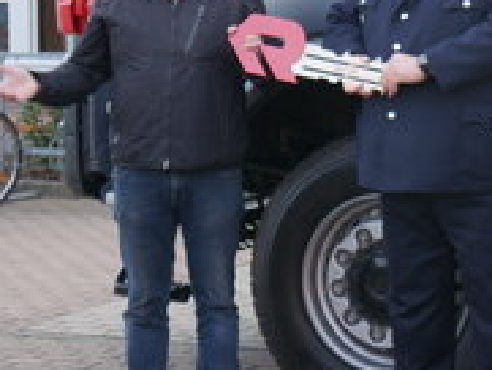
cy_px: 44
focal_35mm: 137
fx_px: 1948
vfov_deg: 10.8
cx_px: 389
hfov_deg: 14.3
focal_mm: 31
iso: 200
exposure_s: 1/100
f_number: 5
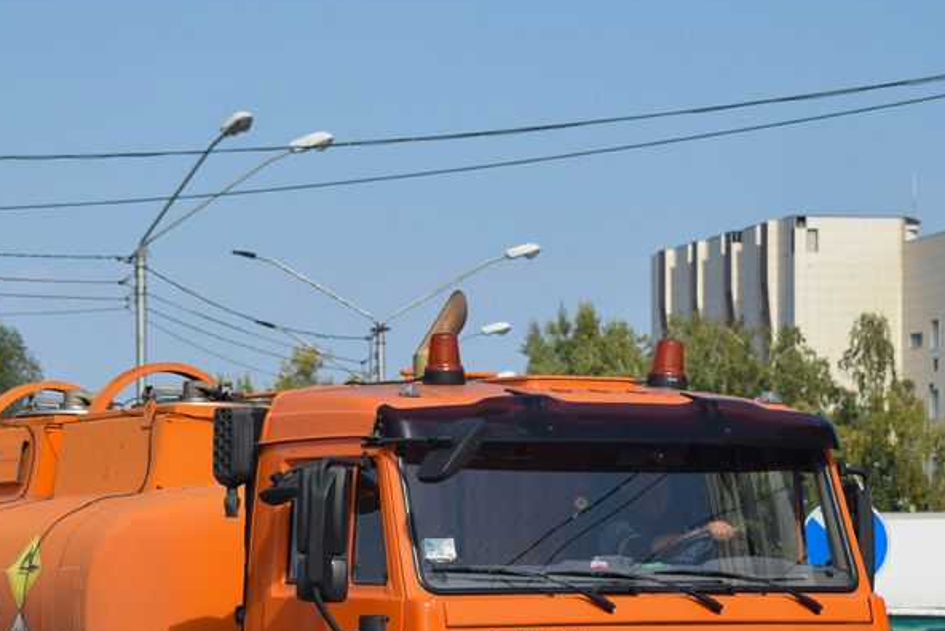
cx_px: 399
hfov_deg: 14.0
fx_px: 3833
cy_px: 564
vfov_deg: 9.4
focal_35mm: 146
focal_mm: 48
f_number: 6.3
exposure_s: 1/1000
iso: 200
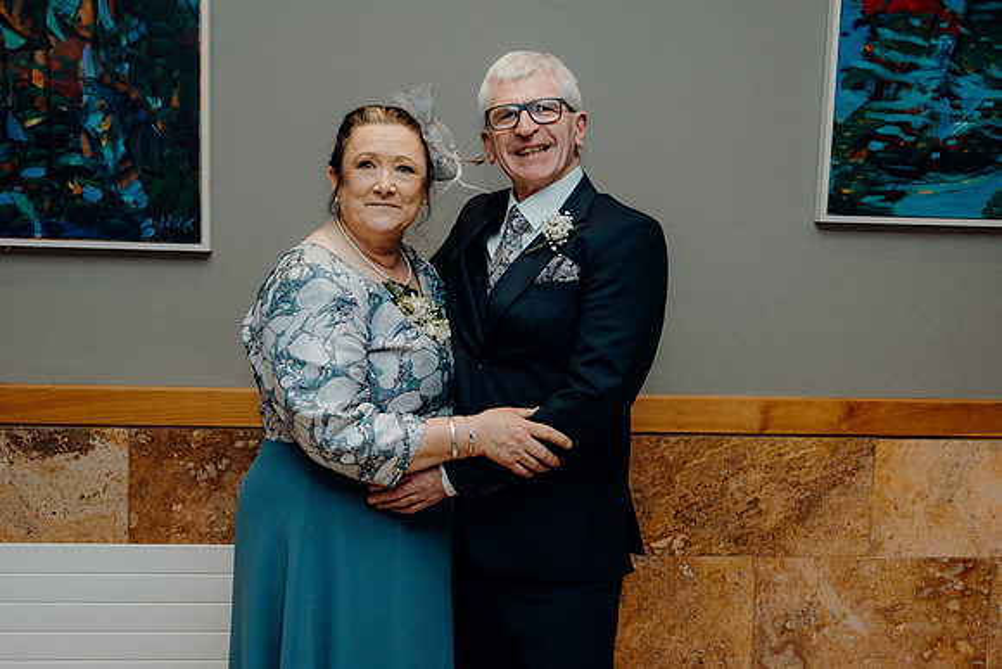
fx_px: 1119
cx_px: 501
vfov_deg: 33.3
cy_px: 334
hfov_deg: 48.2
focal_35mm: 40
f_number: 5
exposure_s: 1/160
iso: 2500
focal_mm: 38
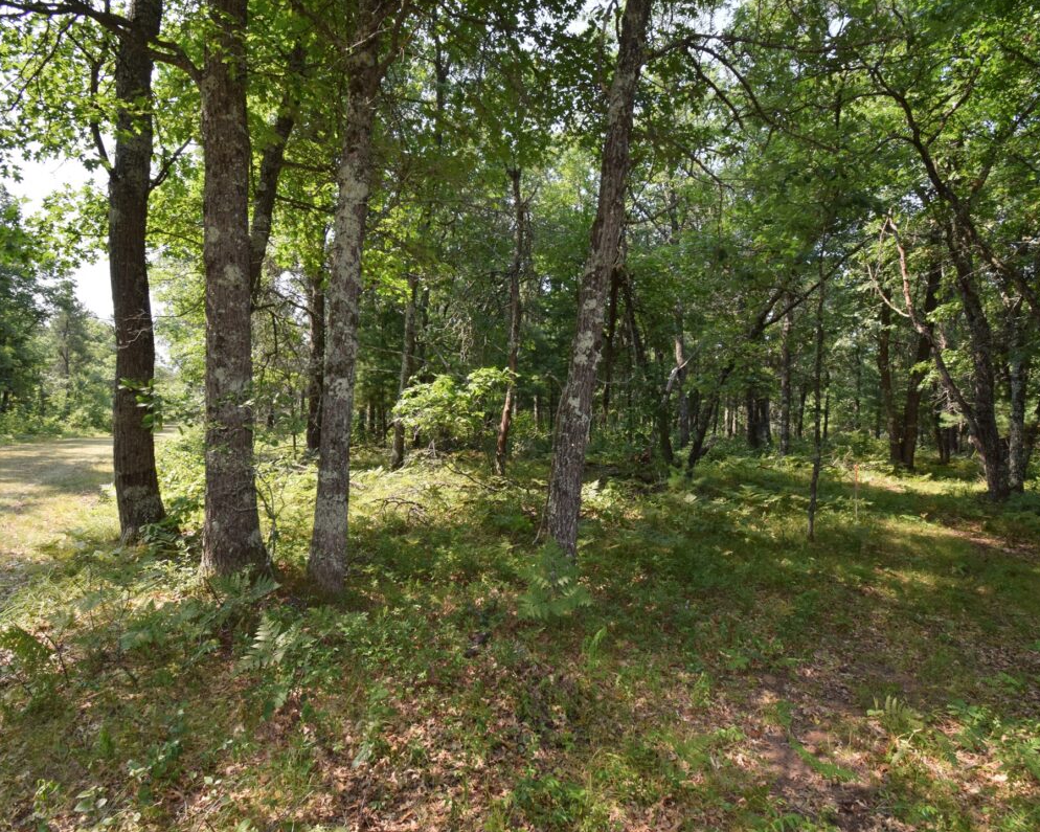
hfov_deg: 89.6
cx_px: 510
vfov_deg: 77.0
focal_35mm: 17
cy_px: 414
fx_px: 523
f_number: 9
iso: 320
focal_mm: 10
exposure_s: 1/200
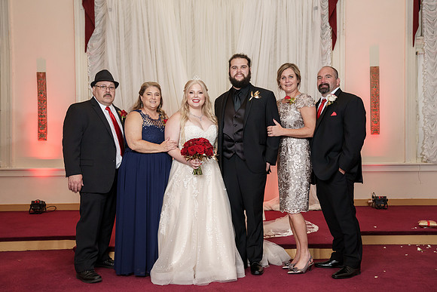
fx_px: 486
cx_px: 218
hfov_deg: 48.4
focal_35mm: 40
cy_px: 146
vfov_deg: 33.4
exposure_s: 1/160
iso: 2000
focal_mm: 40
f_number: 4
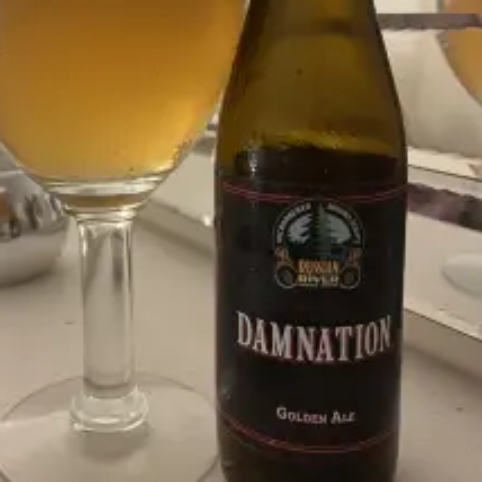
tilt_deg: -8.3
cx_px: 173
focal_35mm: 43
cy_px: 104
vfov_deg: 37.9
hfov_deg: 38.9
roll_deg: +1.7
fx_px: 677
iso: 500
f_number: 1.6
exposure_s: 1/33
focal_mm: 5.1
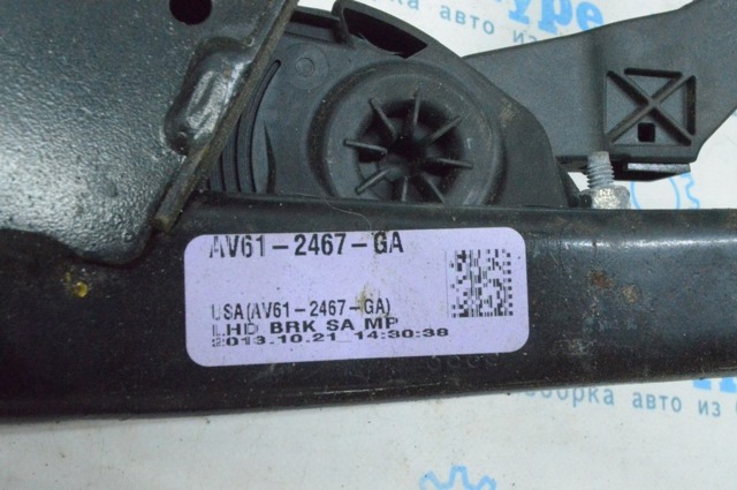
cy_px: 245
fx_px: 736
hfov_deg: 53.2
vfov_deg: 36.8
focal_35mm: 36
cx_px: 368
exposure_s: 1/50
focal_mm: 24
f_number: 25
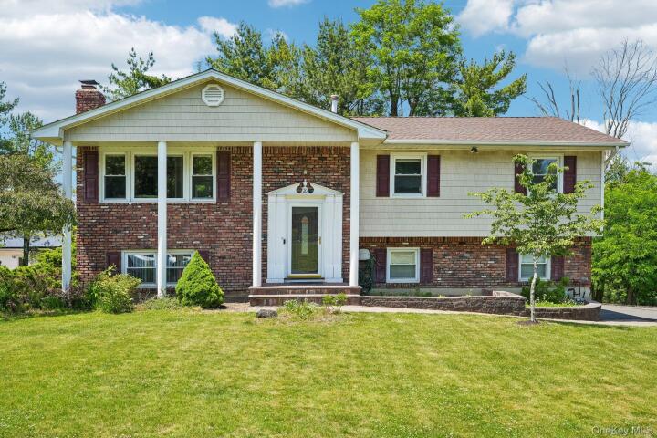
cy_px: 219
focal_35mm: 32
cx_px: 328
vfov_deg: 41.1
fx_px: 584
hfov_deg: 58.7
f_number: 8
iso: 100
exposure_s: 1/160
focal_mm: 32
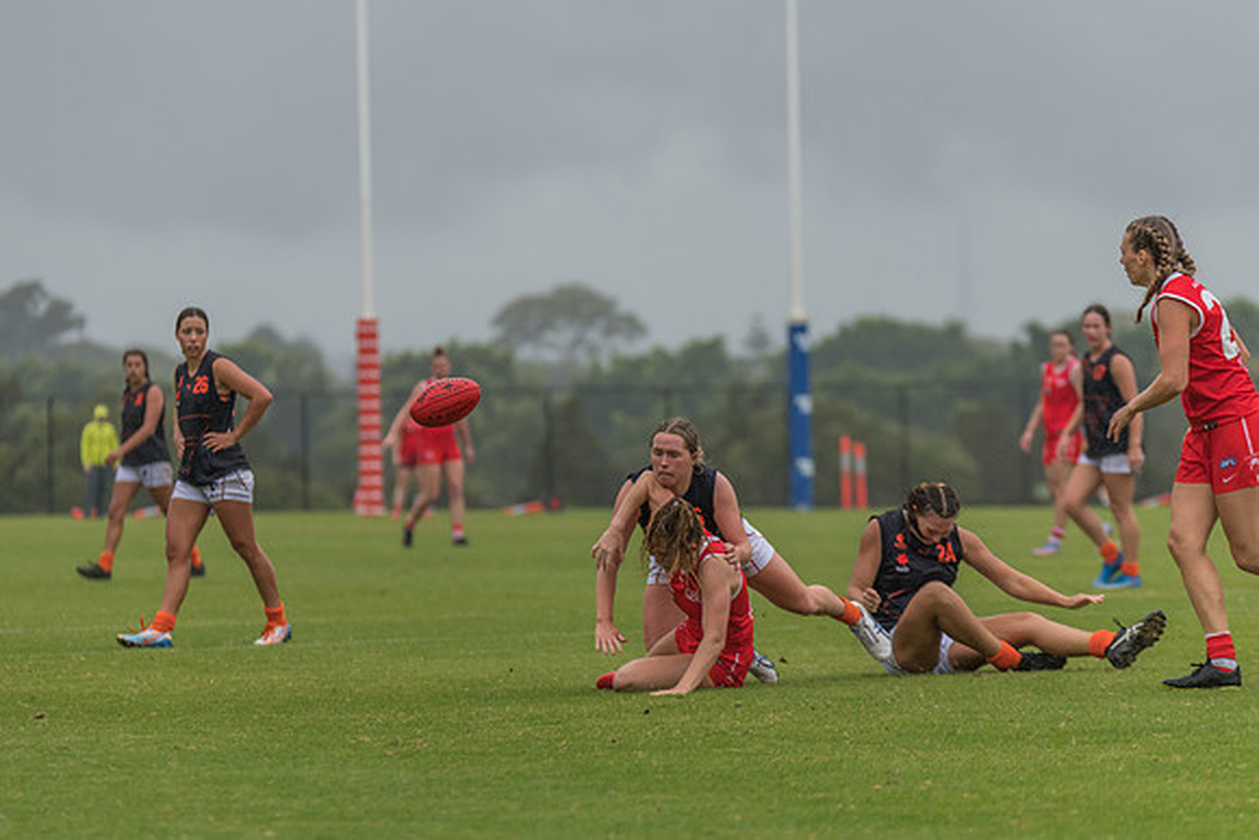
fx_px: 10965
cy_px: 401
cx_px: 601
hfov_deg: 6.6
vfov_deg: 4.4
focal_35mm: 313
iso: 500
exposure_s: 1/1600
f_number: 5.6
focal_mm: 300
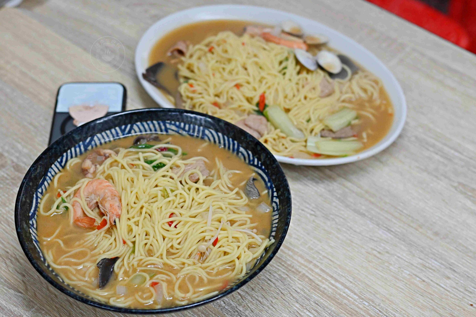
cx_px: 238
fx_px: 992
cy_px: 158
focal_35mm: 75
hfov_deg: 27.0
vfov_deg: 18.2
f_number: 3.2
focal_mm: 50
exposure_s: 1/200
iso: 560
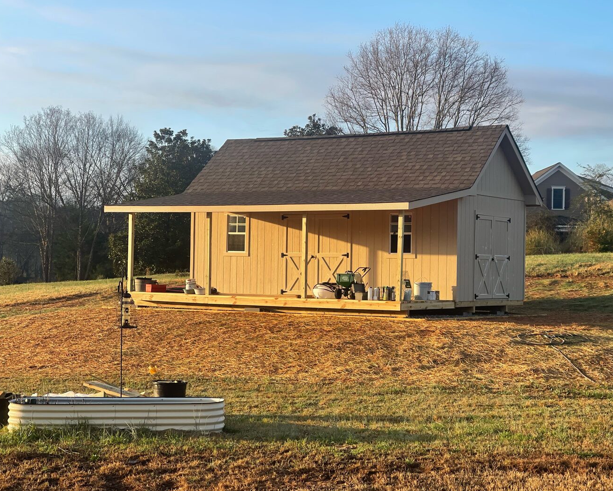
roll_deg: -0.6
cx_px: 323
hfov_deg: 28.3
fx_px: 1216
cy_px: 246
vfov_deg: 22.8
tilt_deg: -1.0
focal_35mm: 67
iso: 20
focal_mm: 7.5
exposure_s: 1/405
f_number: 2.2
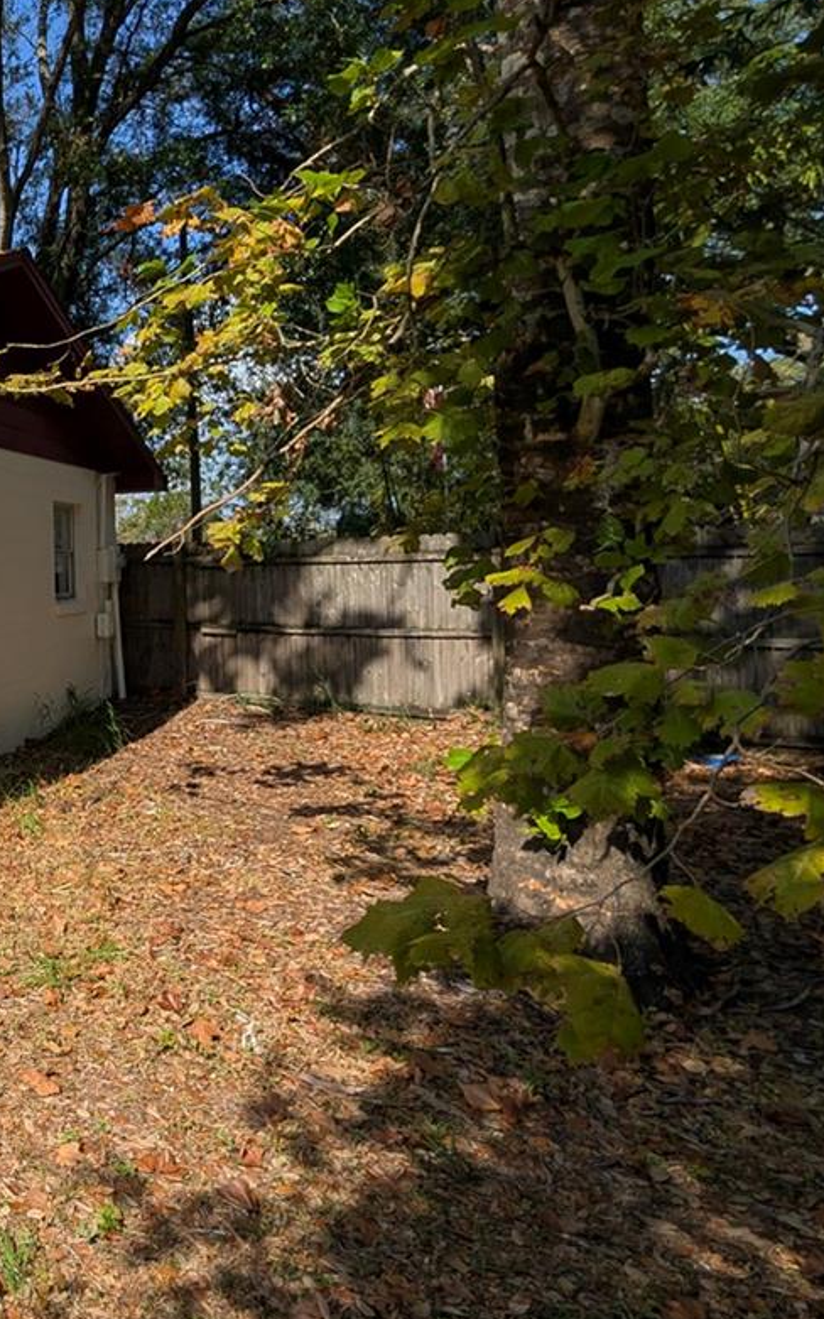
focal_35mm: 26
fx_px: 934
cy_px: 557
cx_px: -284
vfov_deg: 70.0
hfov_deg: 33.0
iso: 54
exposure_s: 1/5780
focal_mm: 2.02
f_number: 1.7
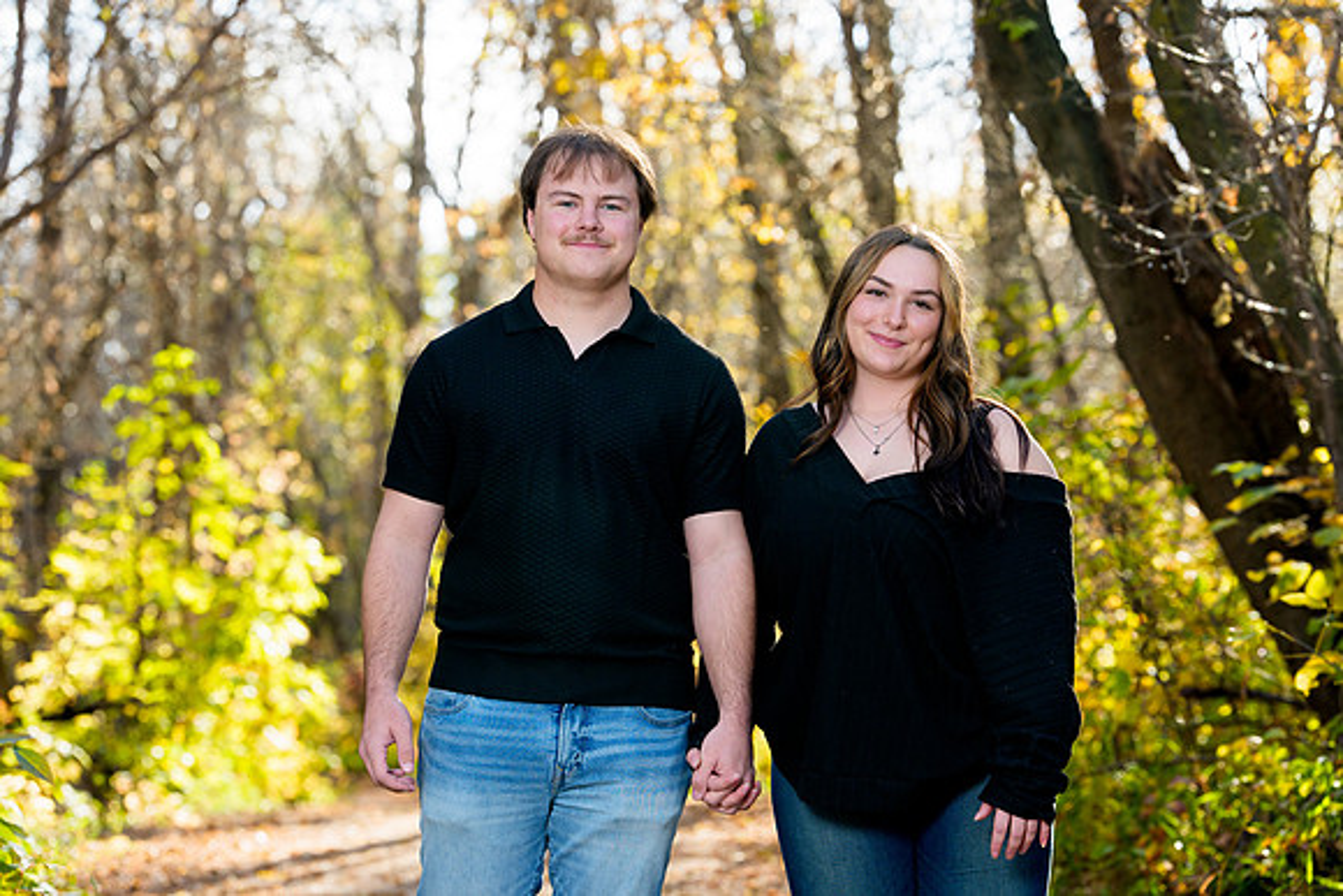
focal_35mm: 100
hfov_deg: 20.4
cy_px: 448
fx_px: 3731
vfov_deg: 13.7
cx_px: 672
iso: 400
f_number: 4
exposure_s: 1/160
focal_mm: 100
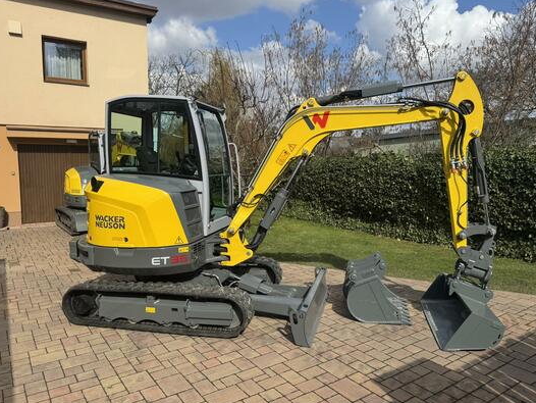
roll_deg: -0.7
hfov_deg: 67.2
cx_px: 280
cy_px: 200
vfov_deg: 53.1
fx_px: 403
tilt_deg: -6.2
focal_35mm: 26
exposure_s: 1/4950
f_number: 1.78
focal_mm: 6.76
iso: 80
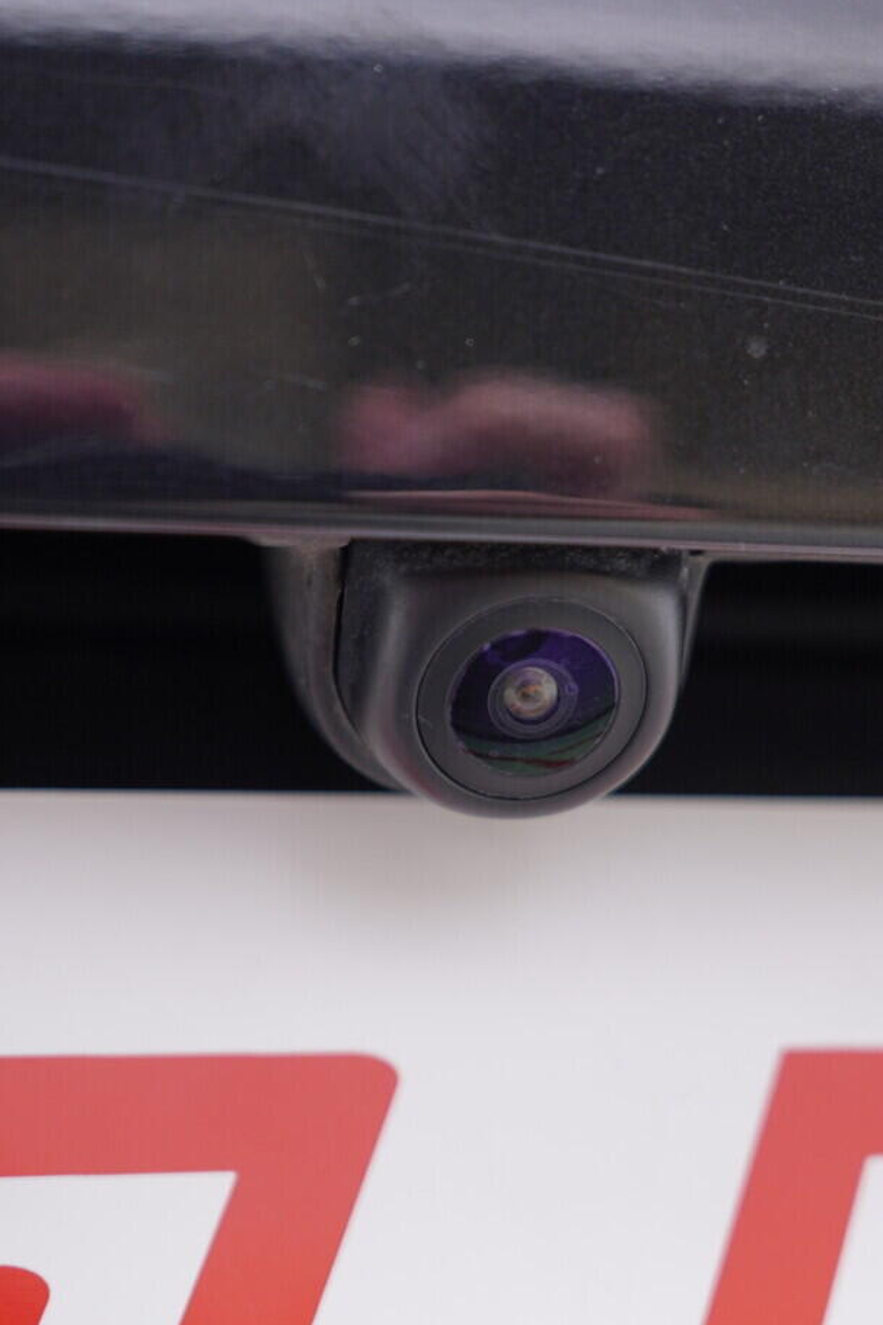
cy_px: 685
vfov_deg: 35.1
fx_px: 2097
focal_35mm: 57
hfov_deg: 23.8
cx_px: 488
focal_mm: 24
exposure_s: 1/40
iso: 160
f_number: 2.8
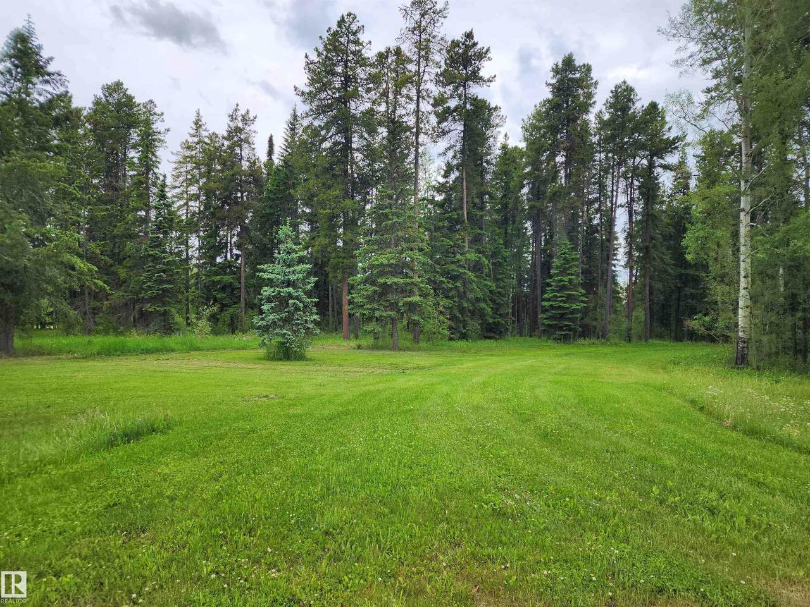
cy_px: 304
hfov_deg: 73.9
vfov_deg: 58.9
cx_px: 405
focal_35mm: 23
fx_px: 538
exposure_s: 1/523
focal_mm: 6.4
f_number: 1.8
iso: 12
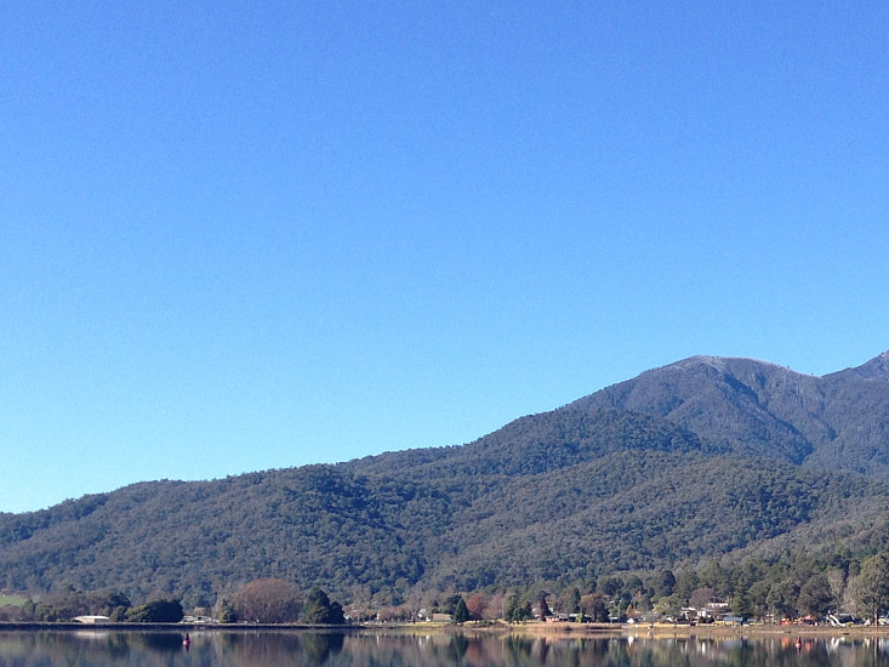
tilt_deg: +0.0
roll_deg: -1.5
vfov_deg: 19.9
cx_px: 680
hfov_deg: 26.6
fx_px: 1849
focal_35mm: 72
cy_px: 634
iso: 50
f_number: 2.4
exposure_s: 1/861
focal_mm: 4.12
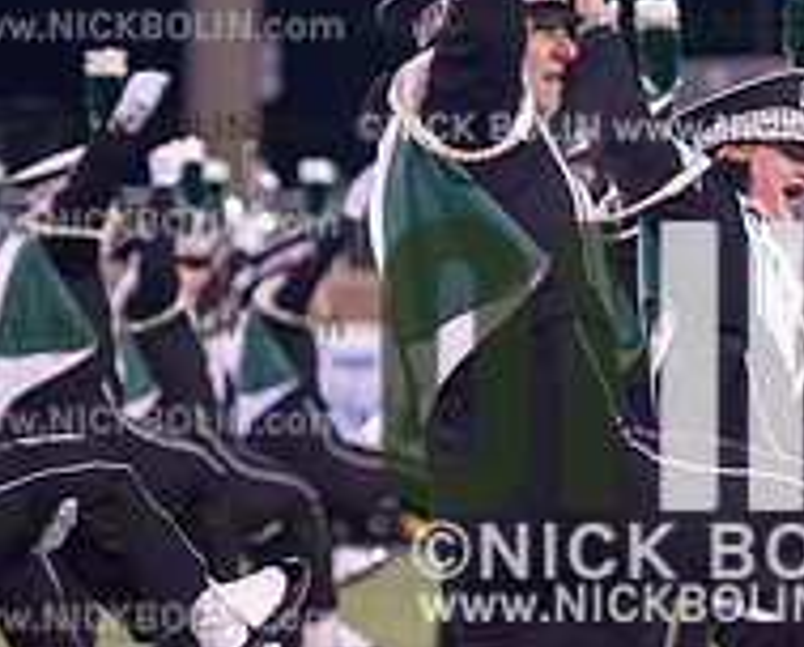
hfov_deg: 5.6
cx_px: 681
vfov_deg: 4.5
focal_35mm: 345
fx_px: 8226
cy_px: 424
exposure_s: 1/1250
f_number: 2.8
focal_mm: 120
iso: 2500
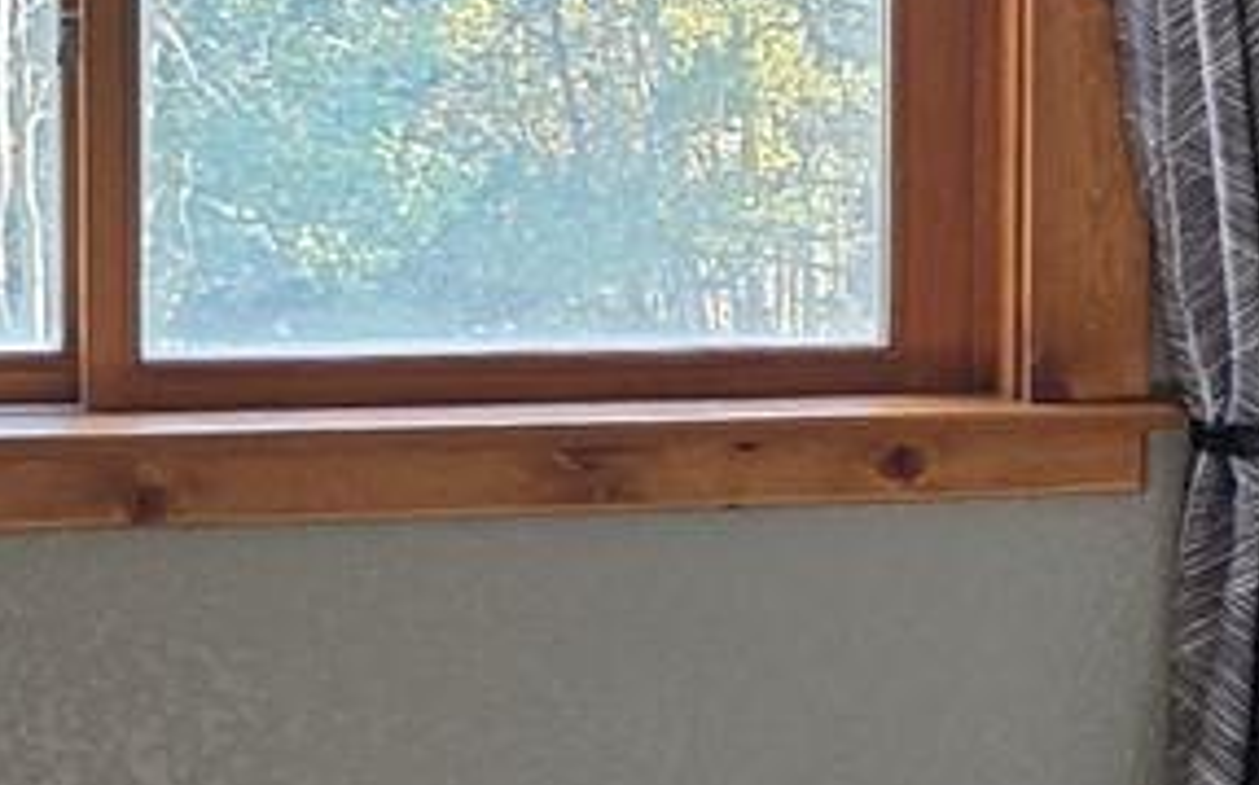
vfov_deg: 9.6
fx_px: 4664
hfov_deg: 14.3
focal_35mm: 136
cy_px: 259
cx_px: 1921
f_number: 1.7
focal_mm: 6.3
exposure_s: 1/180
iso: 250
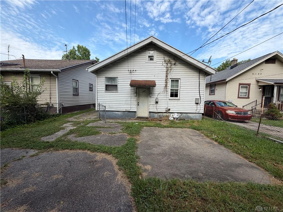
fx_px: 114
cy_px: 106
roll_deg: -0.6
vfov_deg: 85.7
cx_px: 142
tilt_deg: -4.8
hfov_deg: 102.1
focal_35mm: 14
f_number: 2.2
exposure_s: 1/545
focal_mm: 2.22
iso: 40
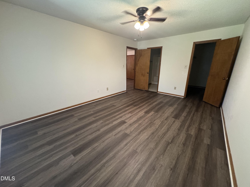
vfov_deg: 85.7
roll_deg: -1.0
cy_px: 94
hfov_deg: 102.1
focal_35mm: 14
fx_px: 101
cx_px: 125
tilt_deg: -17.6
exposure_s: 1/60
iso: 800
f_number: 2.2
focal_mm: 2.22
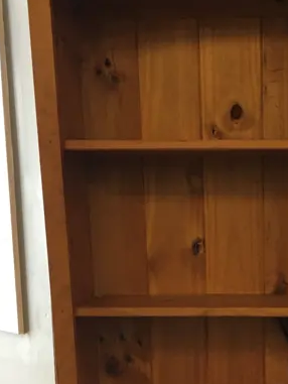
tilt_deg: -11.7
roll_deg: -0.7
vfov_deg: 23.6
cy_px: 411
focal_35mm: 78
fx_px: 865
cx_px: 274
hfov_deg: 18.5
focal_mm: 4.15
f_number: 2.2
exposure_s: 1/33
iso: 50
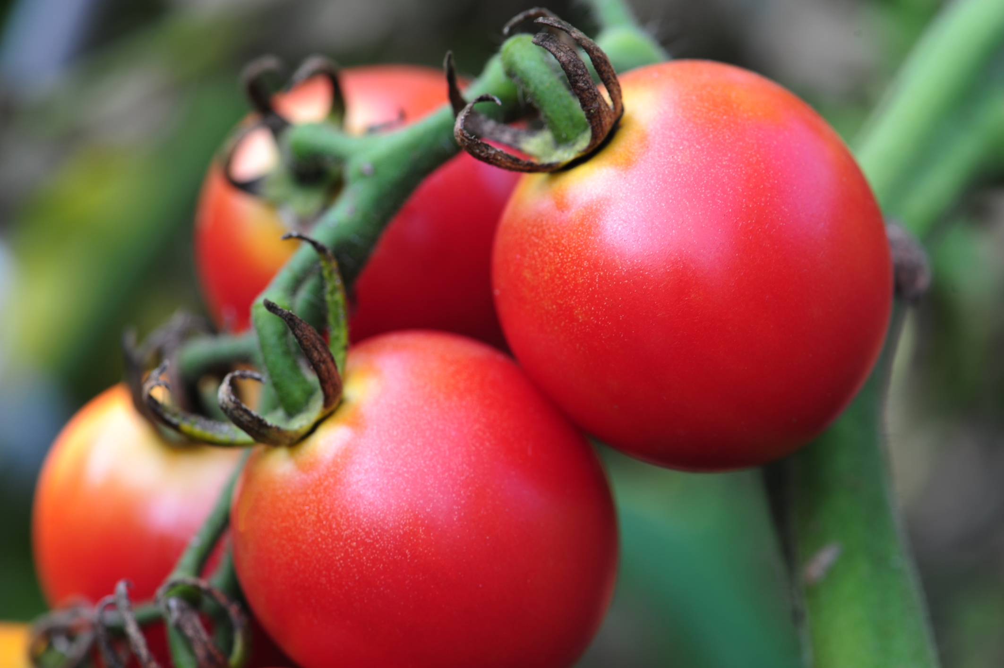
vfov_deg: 13.0
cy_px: 334
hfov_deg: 19.5
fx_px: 2926
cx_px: 502
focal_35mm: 105
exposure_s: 1/30
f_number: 9
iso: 100
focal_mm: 105
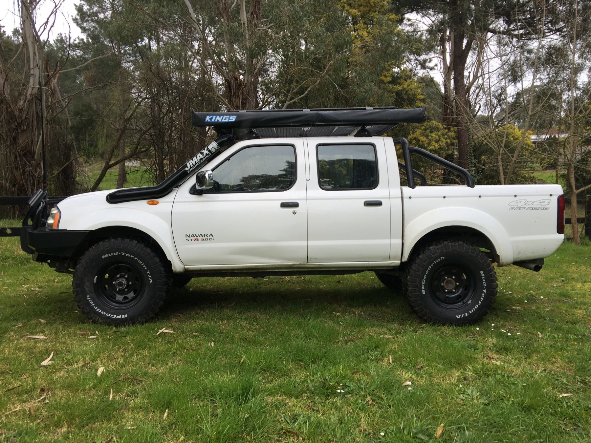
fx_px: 495
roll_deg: +0.3
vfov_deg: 48.2
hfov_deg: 61.7
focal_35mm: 29
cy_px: 222
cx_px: 296
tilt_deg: -1.3
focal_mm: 4.15
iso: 25
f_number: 2.2
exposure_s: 1/349
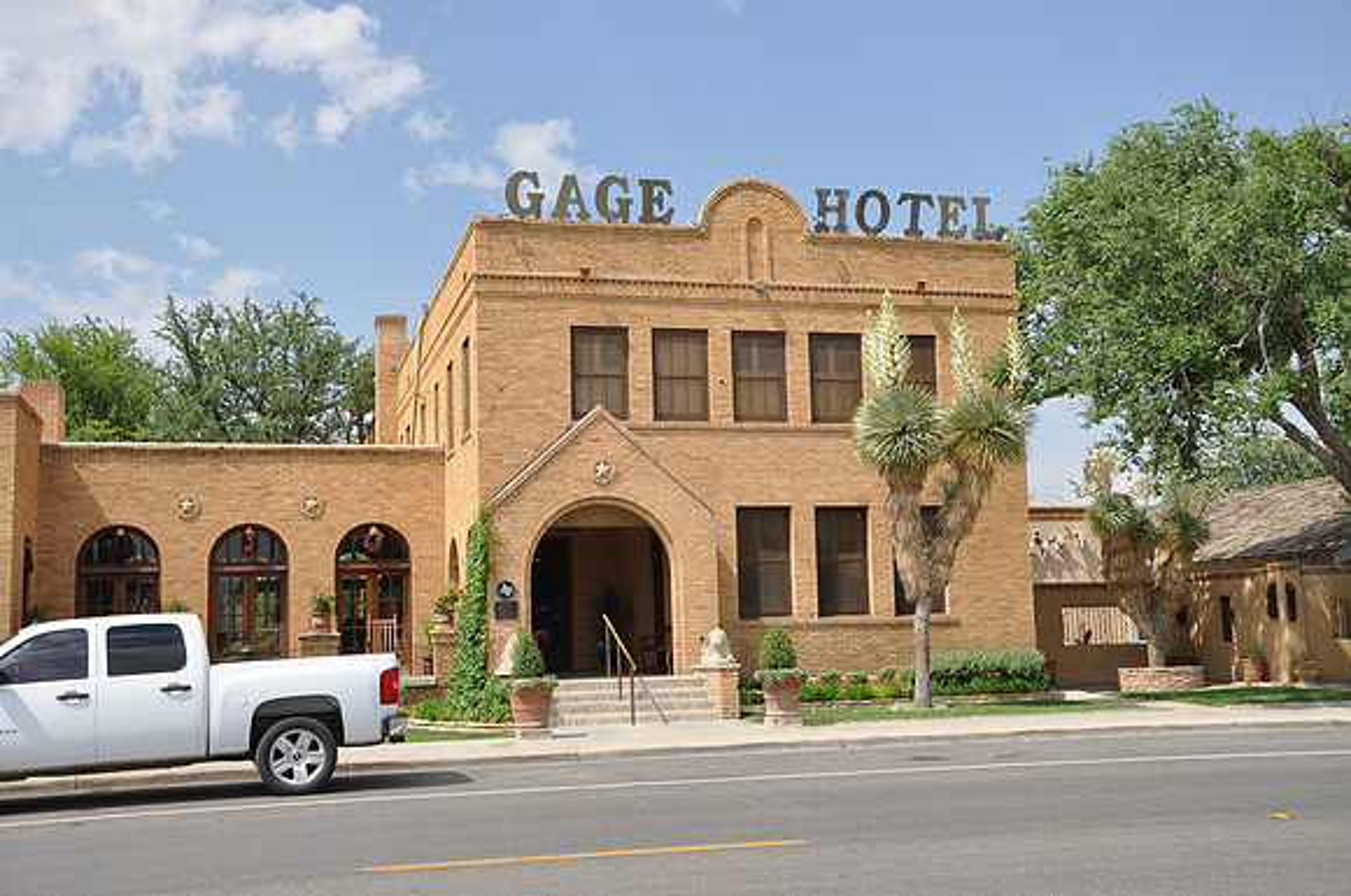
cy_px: 448
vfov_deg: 31.8
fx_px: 1574
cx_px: 676
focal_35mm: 42
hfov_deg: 46.5
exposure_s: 1/250
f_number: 8
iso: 200
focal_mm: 28
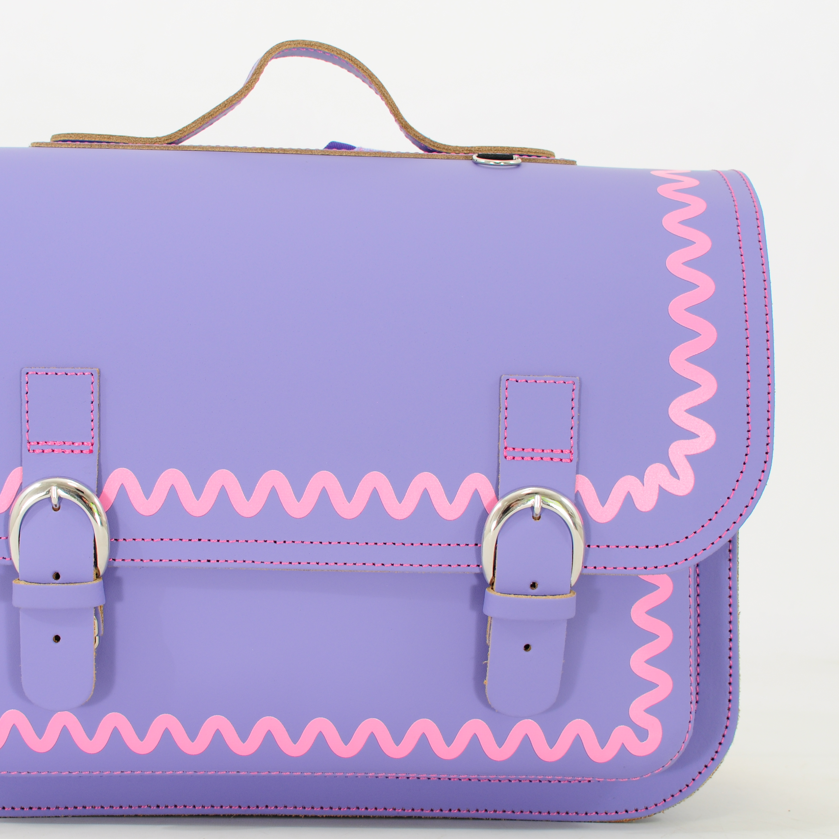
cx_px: 315
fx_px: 1919
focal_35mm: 70
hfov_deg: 24.6
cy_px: 424
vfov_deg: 24.7
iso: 200
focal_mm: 36
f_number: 9
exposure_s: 1/25
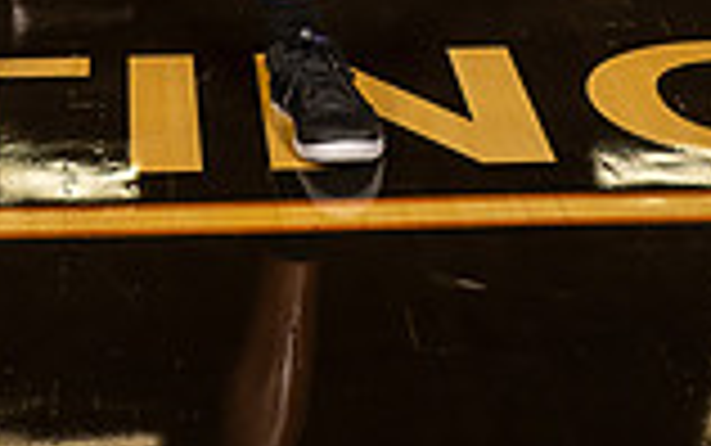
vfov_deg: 8.5
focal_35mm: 145
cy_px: -523
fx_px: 2812
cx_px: 117
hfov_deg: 14.3
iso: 640
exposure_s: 1/400
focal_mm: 50
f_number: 7.1
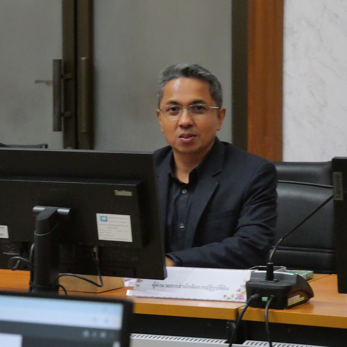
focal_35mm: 141
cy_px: 177
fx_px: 1599
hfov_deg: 12.4
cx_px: 135
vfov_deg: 12.4
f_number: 5.6
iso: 6400
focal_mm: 52
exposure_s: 1/125
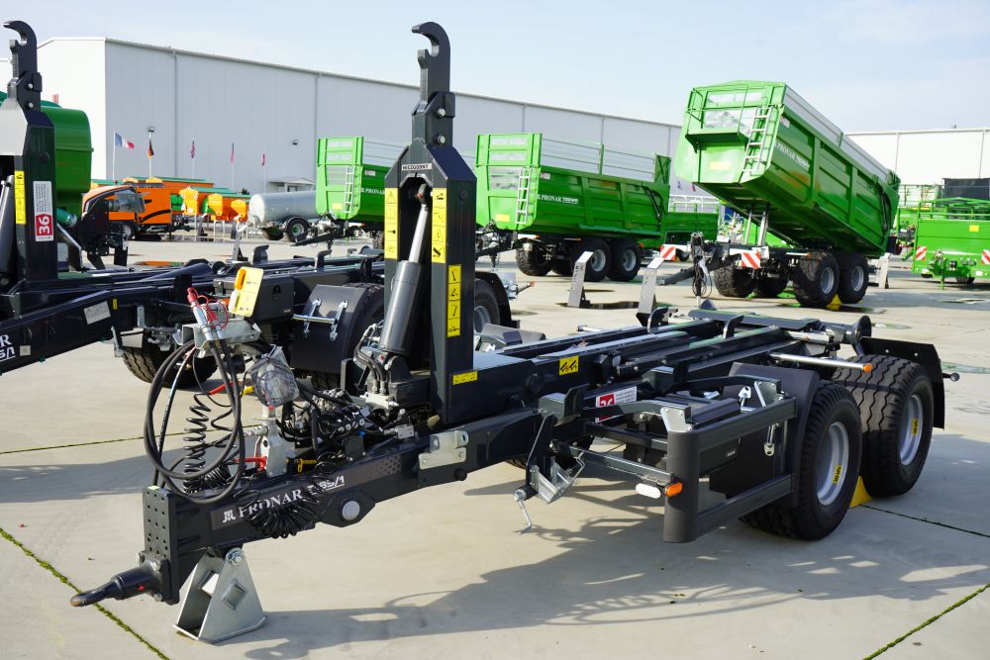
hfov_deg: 55.8
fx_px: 935
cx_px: 495
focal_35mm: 34
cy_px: 330
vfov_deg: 38.9
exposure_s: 1/125
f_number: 8
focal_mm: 34
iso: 100
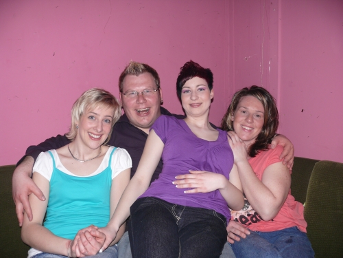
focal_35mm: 35
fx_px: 347
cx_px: 172
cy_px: 129
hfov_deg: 52.6
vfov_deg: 40.7
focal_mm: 7.4
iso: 100
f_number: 2.8
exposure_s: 1/30
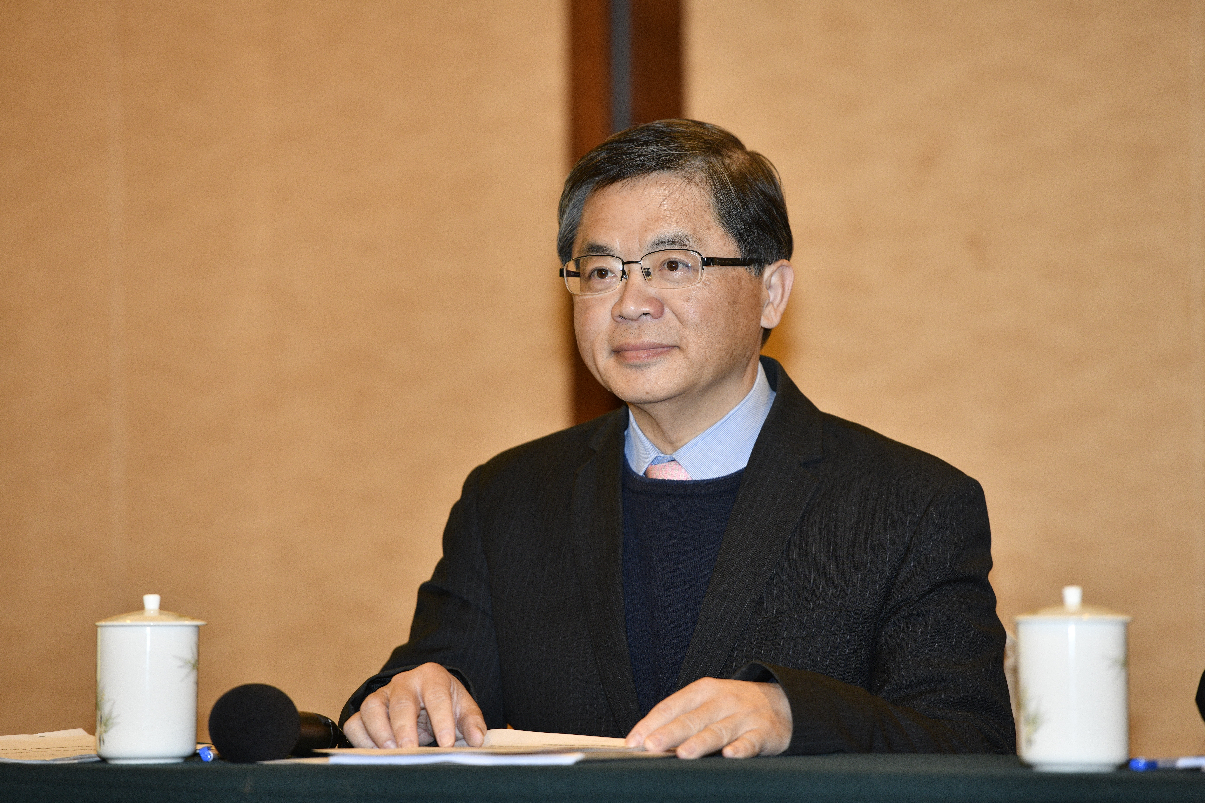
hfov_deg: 11.7
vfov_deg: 7.8
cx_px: 602
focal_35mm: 175
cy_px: 402
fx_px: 5857
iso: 800
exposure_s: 1/125
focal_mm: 175
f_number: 4
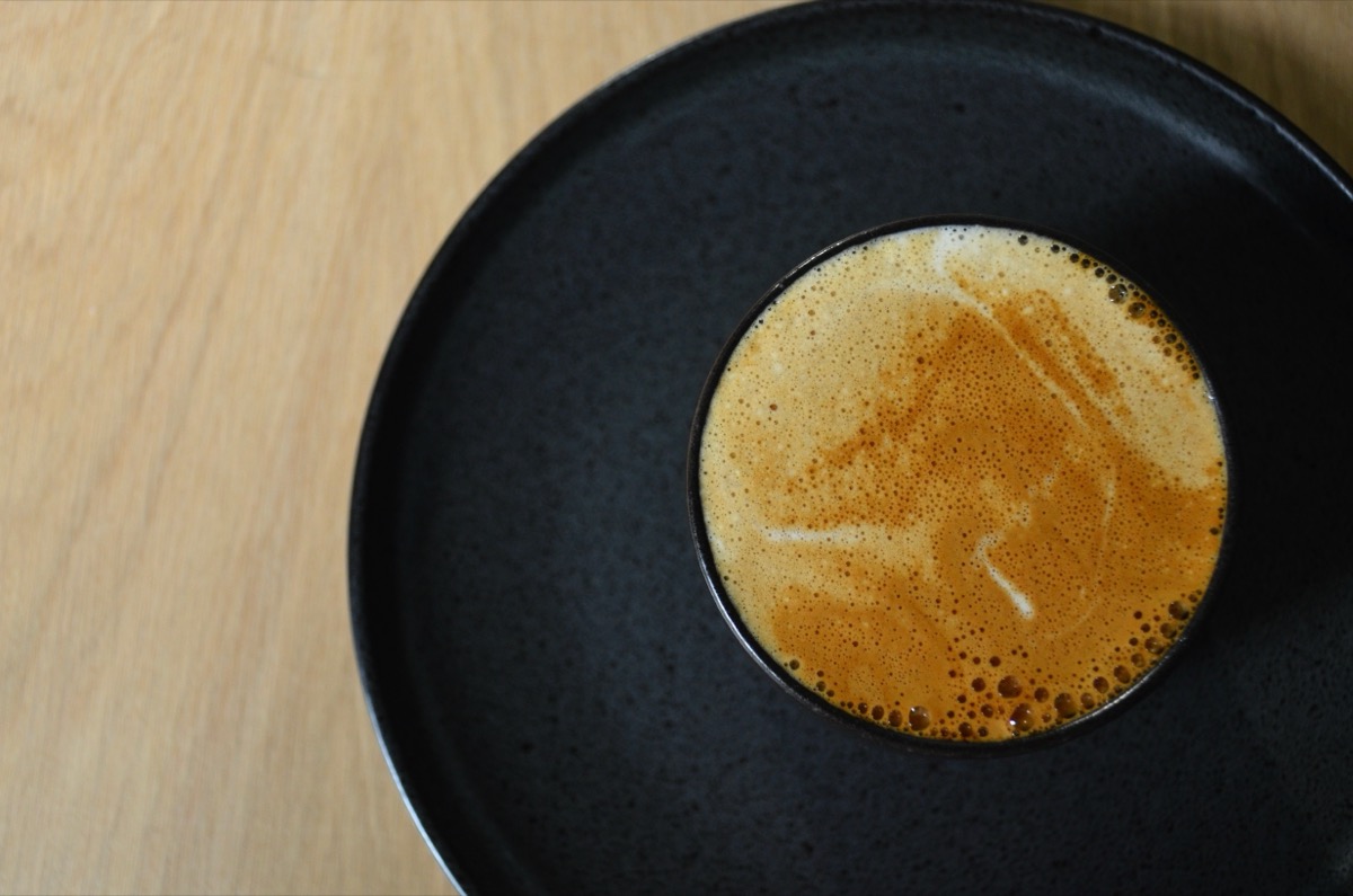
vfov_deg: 28.0
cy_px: 448
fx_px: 1800
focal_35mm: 48
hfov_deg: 41.2
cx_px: 676
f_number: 4.8
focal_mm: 32
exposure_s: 1/40
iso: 800
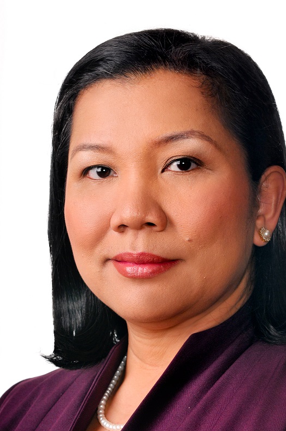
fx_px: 3292
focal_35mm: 276
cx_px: 159
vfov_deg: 7.5
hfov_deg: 5.0
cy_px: 278
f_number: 8
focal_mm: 135
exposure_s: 1/250
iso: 200
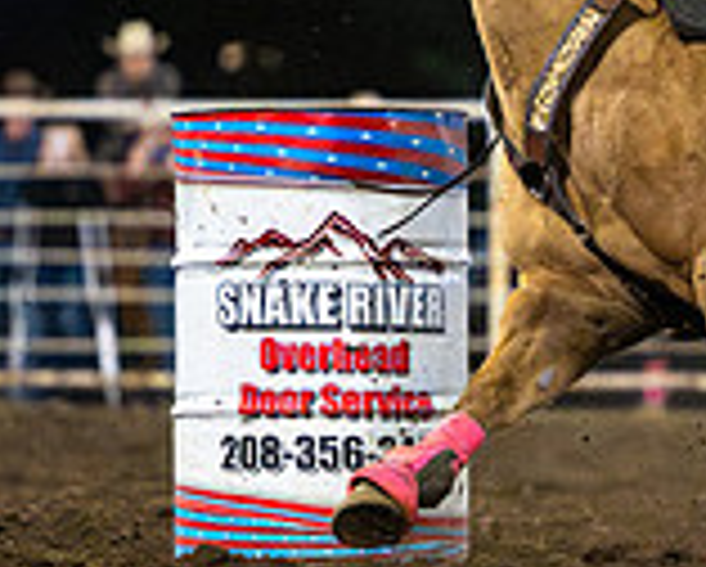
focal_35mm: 637
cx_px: 617
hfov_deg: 3.0
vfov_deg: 2.4
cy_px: 36
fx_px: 13327
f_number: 2.8
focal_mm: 150
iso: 8000
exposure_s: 1/1250
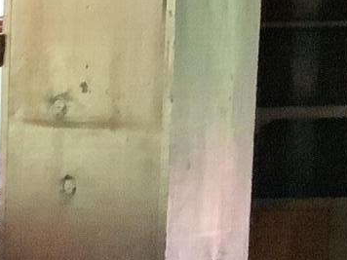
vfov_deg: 8.4
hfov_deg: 10.0
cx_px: -475
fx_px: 1744
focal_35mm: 174
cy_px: 338
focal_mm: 3.3
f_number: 2.4
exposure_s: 1/30
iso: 640
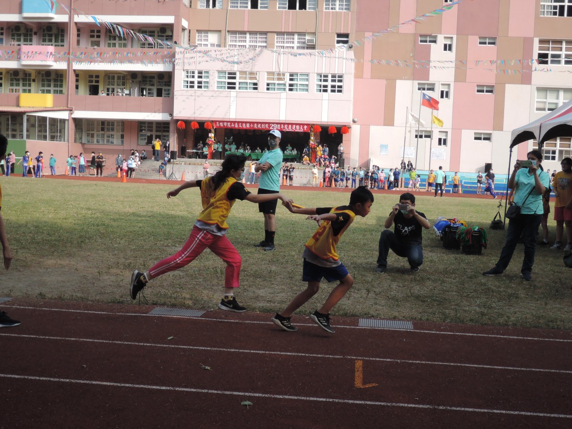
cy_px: 214
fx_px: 826
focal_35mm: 50
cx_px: 286
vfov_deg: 29.1
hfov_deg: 38.2
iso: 500
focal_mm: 10.7
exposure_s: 1/2000
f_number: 3.2
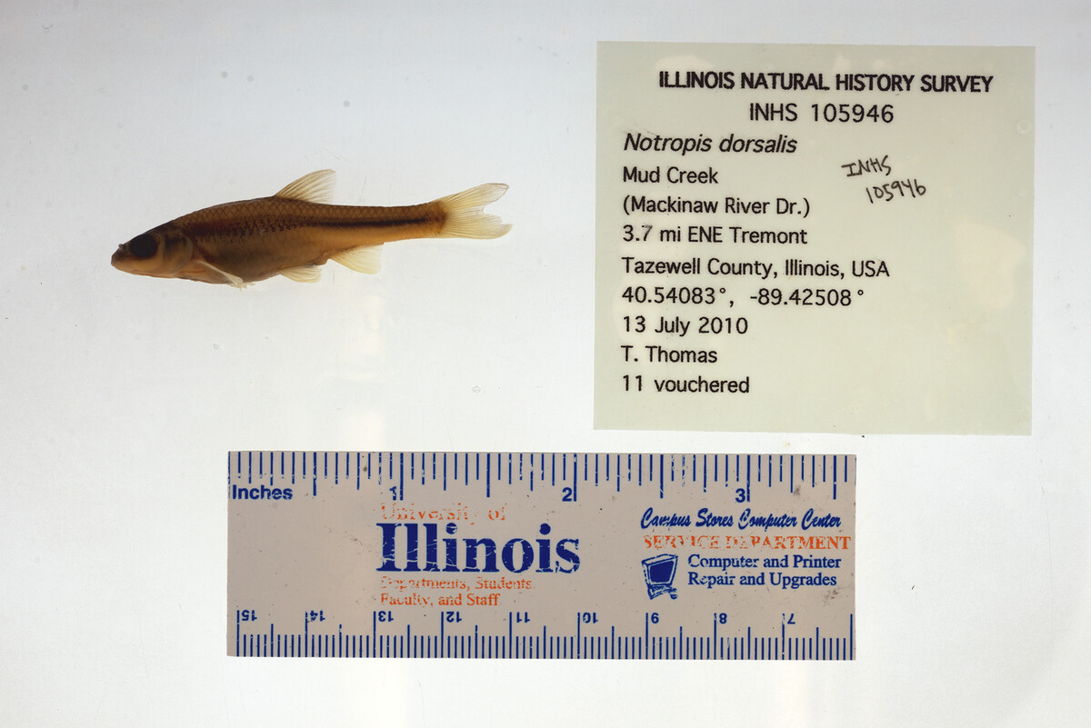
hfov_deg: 33.4
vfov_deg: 22.6
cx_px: 546
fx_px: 1819
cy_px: 364
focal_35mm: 60
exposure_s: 1/200
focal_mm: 60
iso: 100
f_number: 10
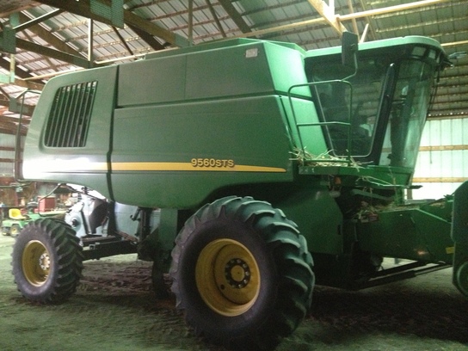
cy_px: 176
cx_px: 234
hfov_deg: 52.6
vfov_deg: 40.7
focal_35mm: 35
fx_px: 473
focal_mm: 4.28
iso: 800
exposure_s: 1/15
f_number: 2.4
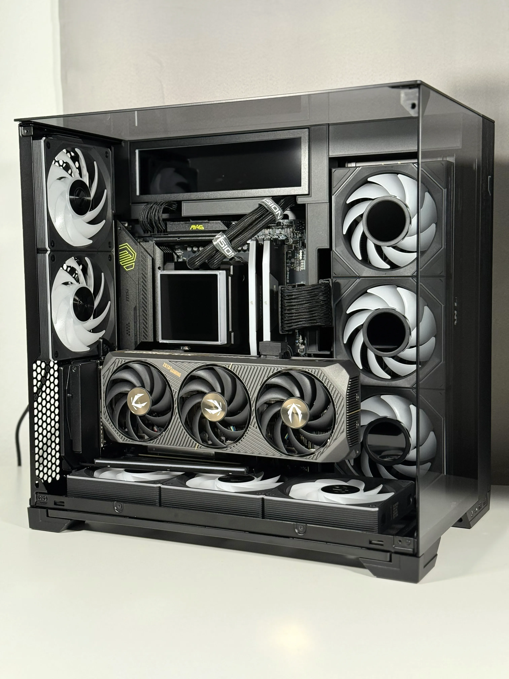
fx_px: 941
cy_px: 340
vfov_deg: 39.7
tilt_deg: -2.2
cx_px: 254
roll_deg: -0.1
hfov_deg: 30.3
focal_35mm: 48
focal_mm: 6.76
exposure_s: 1/60
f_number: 1.78
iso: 250
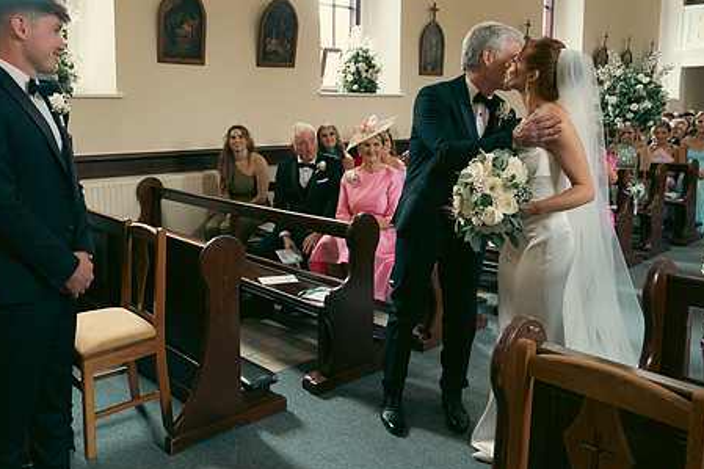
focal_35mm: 31
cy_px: 191
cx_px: 263
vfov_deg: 42.1
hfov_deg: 59.5
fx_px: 606
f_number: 3.5
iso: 1250
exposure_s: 1/200
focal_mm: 24
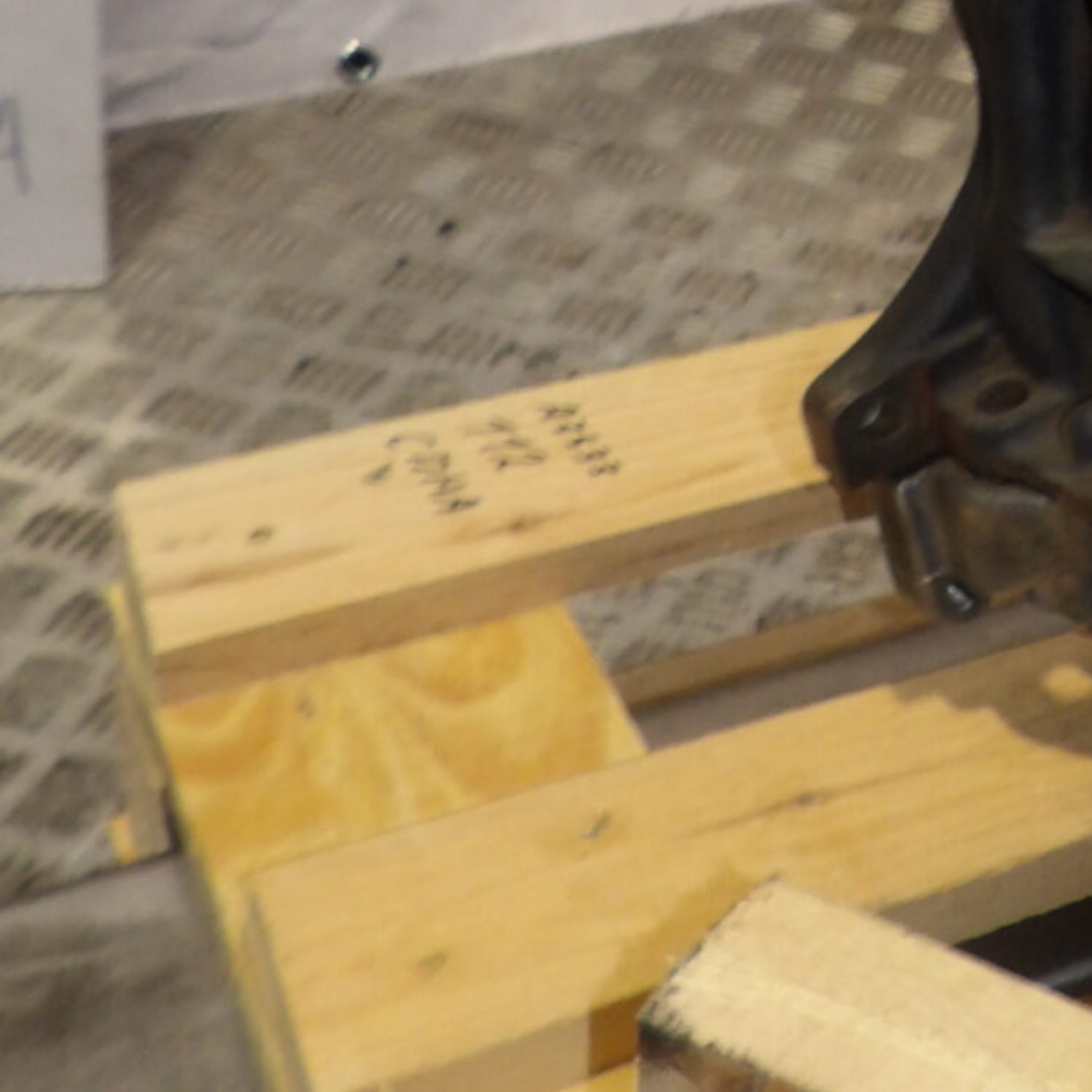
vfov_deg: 22.2
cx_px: 1380
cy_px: -217
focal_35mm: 72
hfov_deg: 21.8
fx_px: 2570
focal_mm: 4.3
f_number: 3.2
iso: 200
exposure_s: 1/60
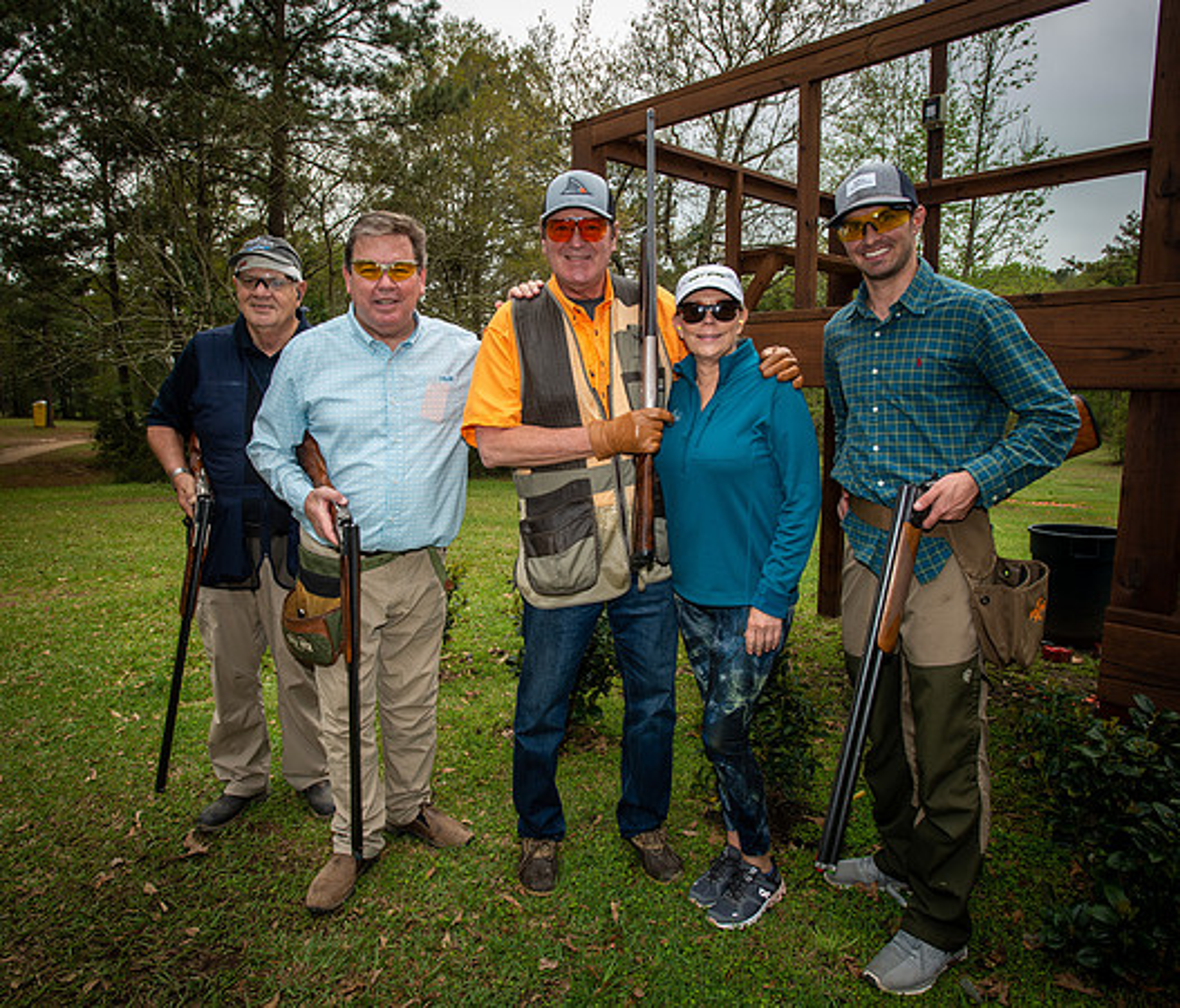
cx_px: 564
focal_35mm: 22
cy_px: 504
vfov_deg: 64.5
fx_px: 799
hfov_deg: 72.9
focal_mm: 19
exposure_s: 1/160
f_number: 5.6
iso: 125
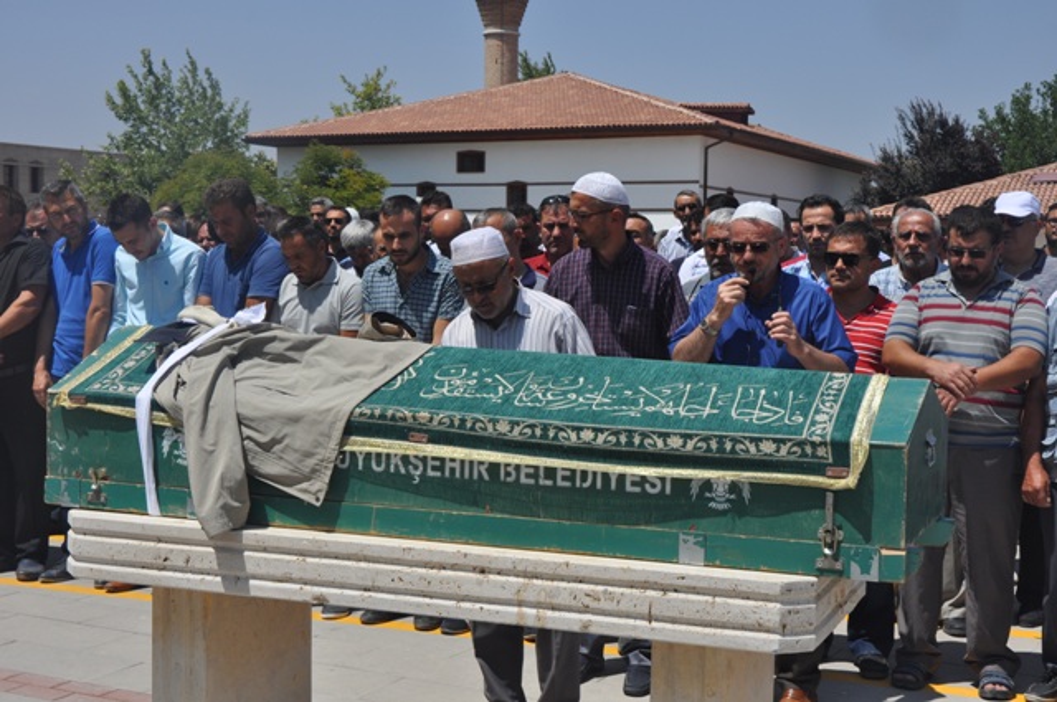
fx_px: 1671
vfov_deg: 23.7
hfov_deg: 35.1
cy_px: 351
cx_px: 528
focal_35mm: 57
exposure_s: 1/400
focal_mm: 38
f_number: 10
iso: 200
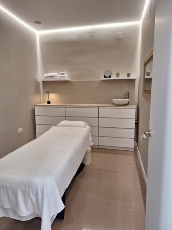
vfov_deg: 73.9
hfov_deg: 58.9
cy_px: 115
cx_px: 86
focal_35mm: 23
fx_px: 152
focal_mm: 5.54
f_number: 1.8
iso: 160
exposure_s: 1/50
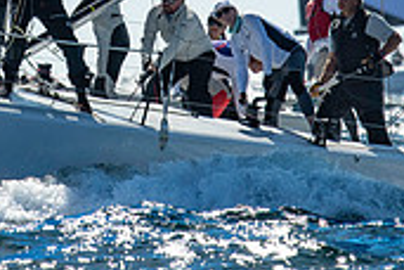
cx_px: 15
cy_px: -115
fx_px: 18246
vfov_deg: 0.8
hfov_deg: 1.3
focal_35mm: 1626
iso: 320
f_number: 5
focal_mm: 300
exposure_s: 1/5000
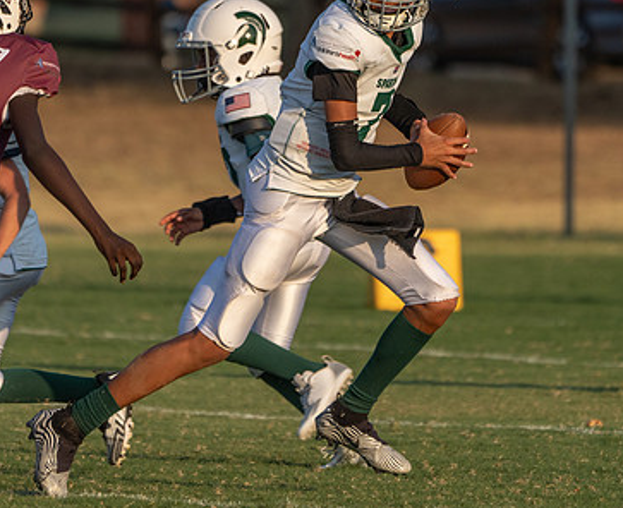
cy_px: 136
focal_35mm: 777
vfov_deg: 2.0
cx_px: 376
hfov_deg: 2.5
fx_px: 14435
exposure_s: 1/1250
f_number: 5.6
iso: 400
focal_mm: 391
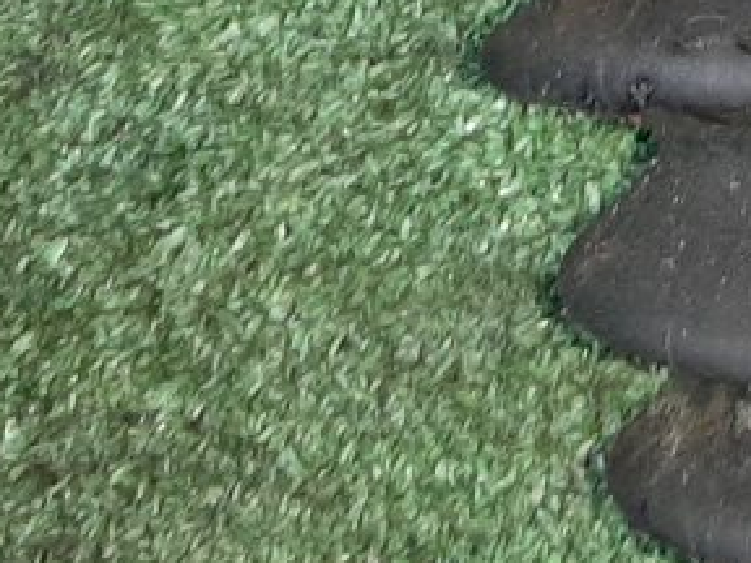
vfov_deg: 10.5
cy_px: -537
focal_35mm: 130
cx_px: 824
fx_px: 2820
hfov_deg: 14.8
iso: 206
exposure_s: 1/33
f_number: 1.7
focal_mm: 3.93
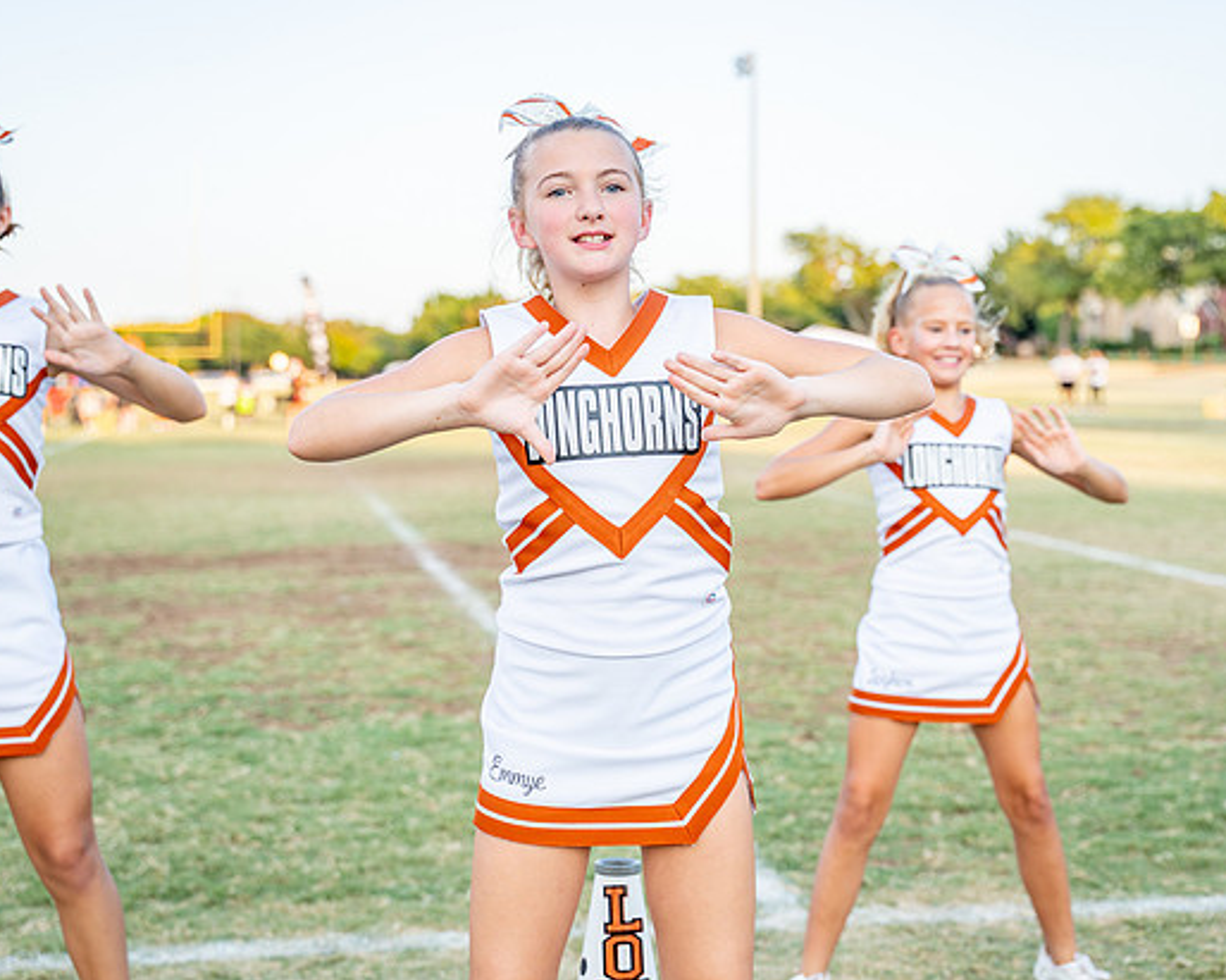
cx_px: 638
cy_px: 467
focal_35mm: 62
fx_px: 2249
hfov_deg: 30.5
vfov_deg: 24.6
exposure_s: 1/800
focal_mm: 46.1
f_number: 2.8
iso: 200
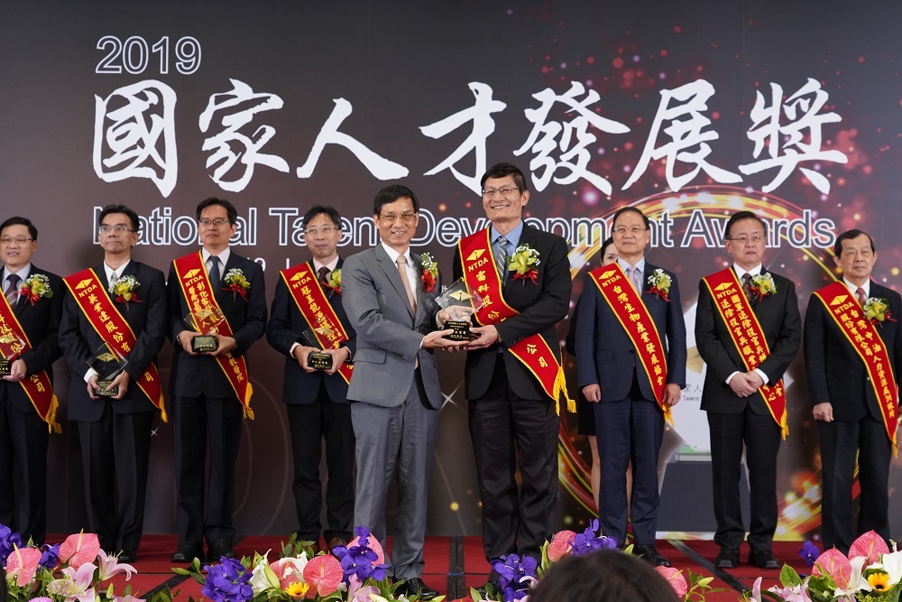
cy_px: 301
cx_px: 451
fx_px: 1453
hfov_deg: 34.5
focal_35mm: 58
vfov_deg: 23.4
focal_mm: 58
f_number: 5.6
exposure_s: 1/125
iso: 2000
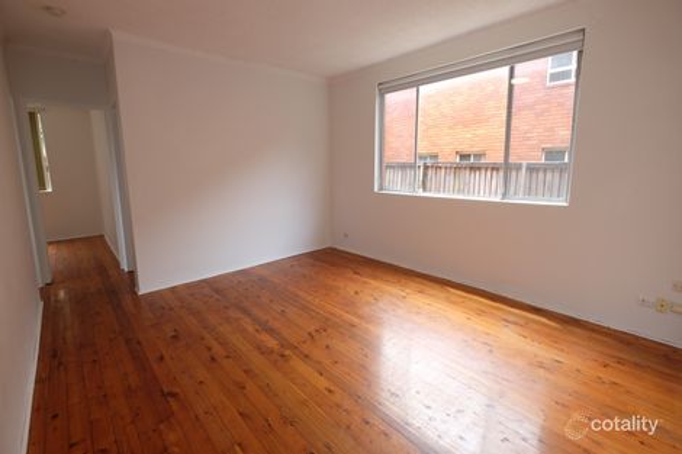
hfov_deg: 100.4
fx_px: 284
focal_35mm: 15
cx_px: 341
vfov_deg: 77.3
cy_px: 227
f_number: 4
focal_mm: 10
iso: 200
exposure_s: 1/52
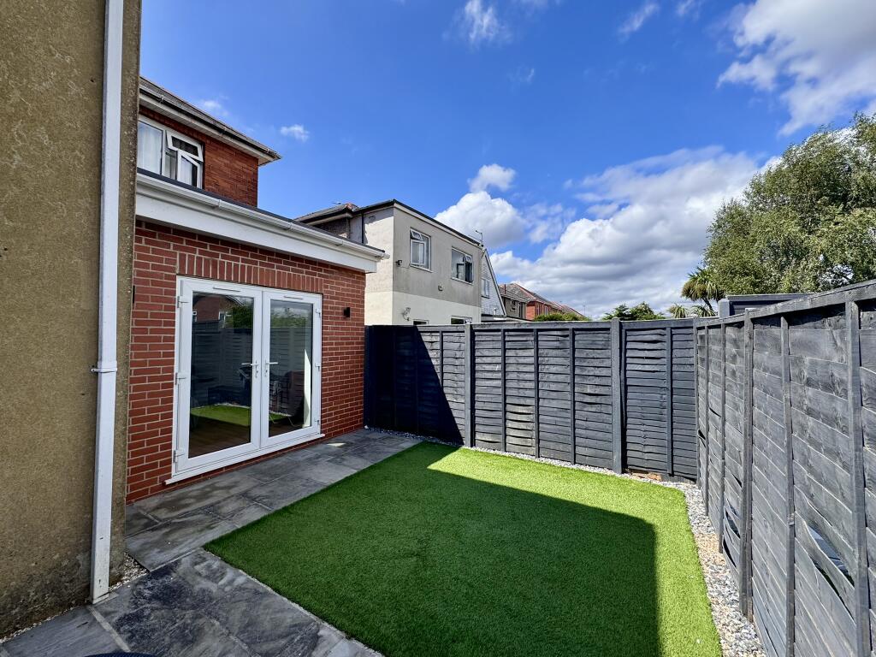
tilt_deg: +1.6
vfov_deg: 85.7
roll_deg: -0.1
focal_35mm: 14
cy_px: 328
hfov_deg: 102.1
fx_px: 354
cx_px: 438
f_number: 2.2
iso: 50
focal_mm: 2.22
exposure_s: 1/1748
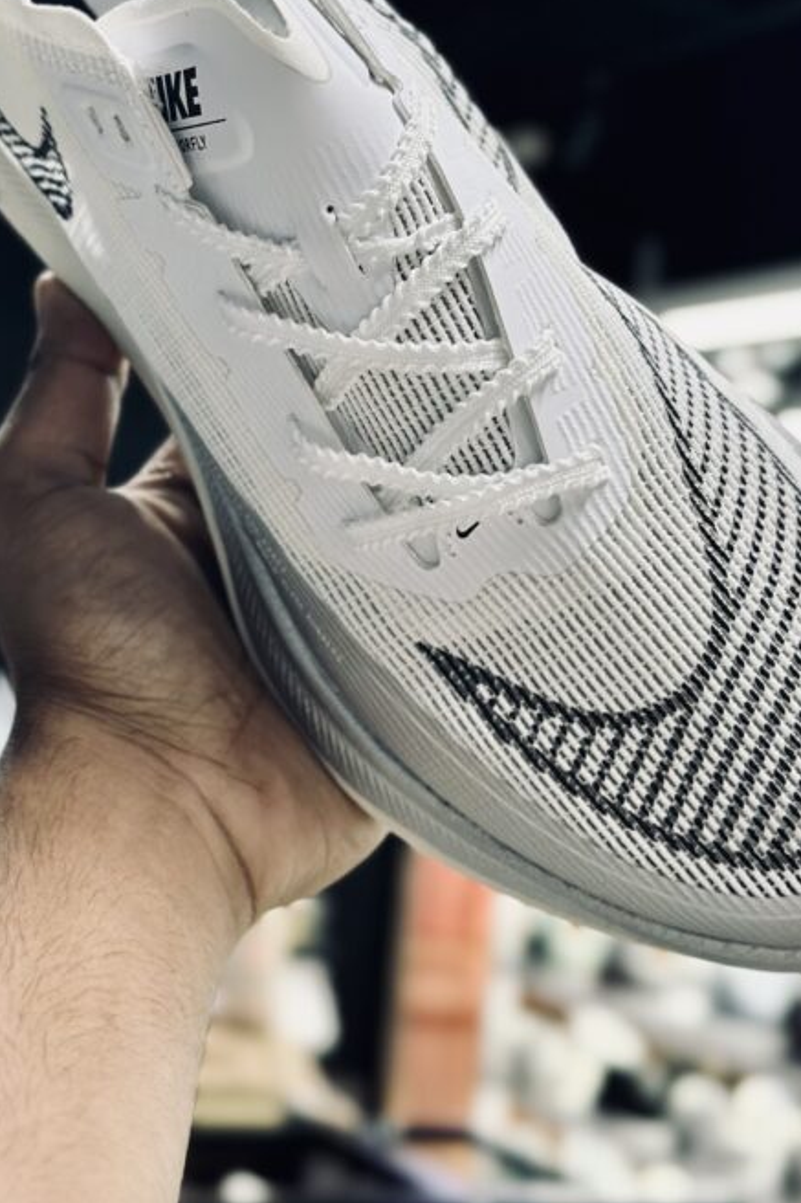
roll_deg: -6.2
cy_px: 373
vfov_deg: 28.2
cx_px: 429
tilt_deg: +6.5
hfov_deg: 19.2
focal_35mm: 71
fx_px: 2371
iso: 80
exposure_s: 1/100
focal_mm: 6.86
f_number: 1.78
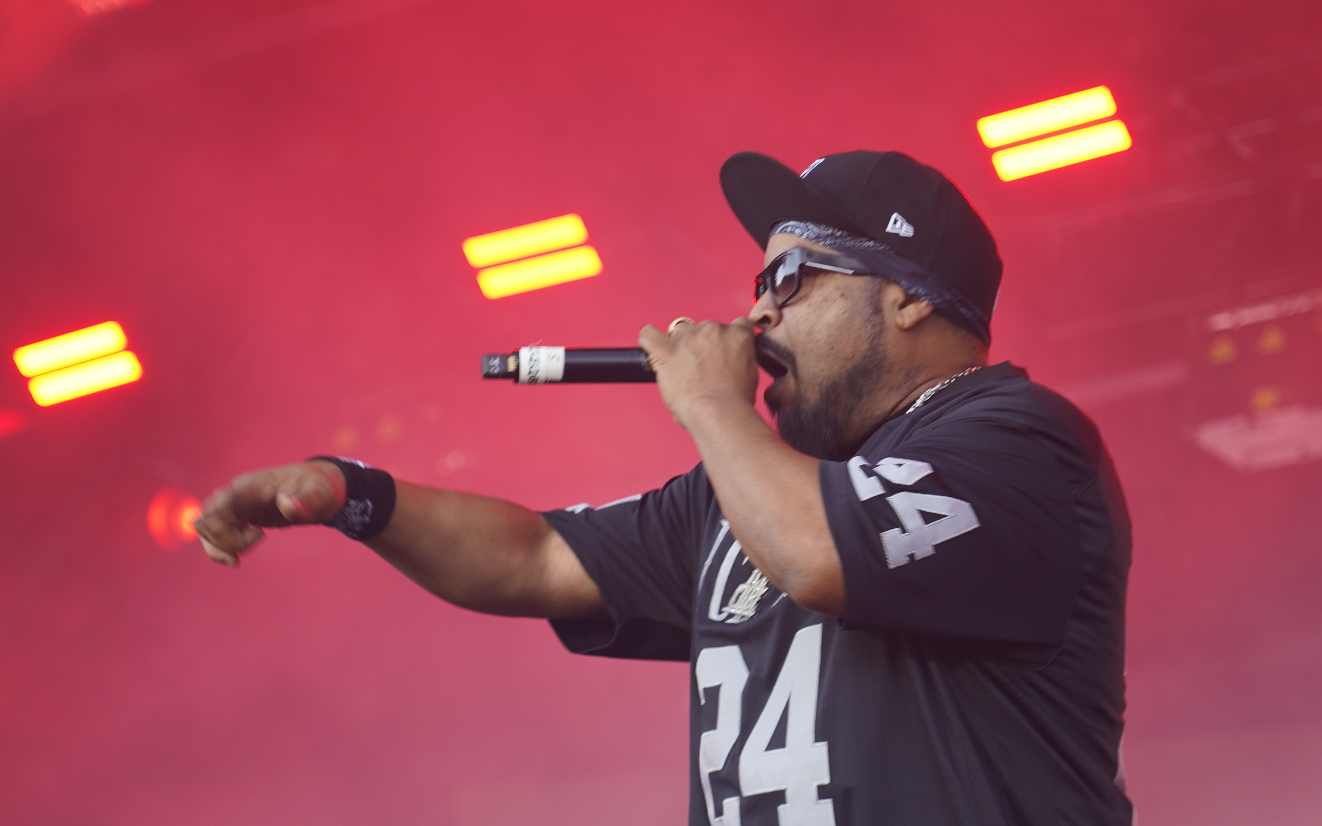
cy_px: 564
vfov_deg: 8.5
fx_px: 5549
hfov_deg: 13.6
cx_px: 560
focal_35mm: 154
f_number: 4
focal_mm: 105
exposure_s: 1/160
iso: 250
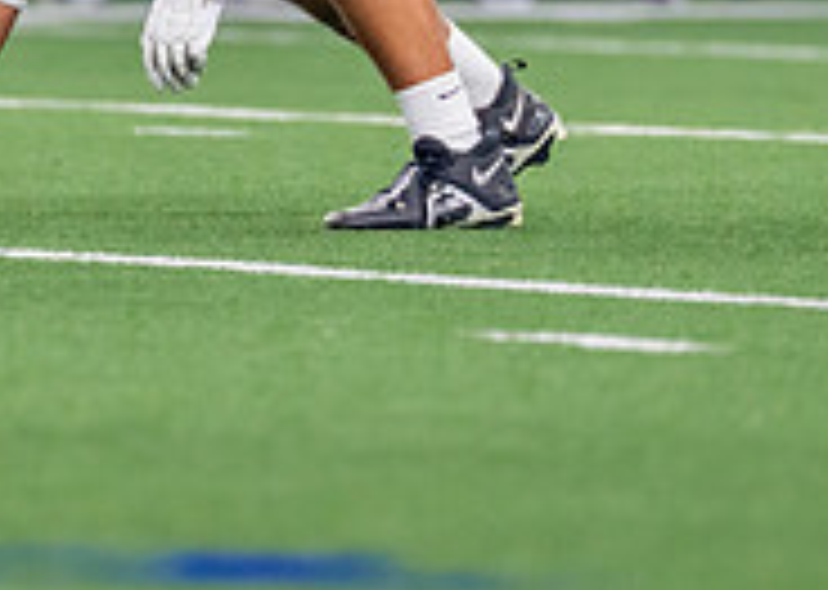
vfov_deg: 1.8
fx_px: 19121
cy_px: -225
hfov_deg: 2.5
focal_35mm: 814
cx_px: 200
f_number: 2.8
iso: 1600
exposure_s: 1/1000
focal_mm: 200
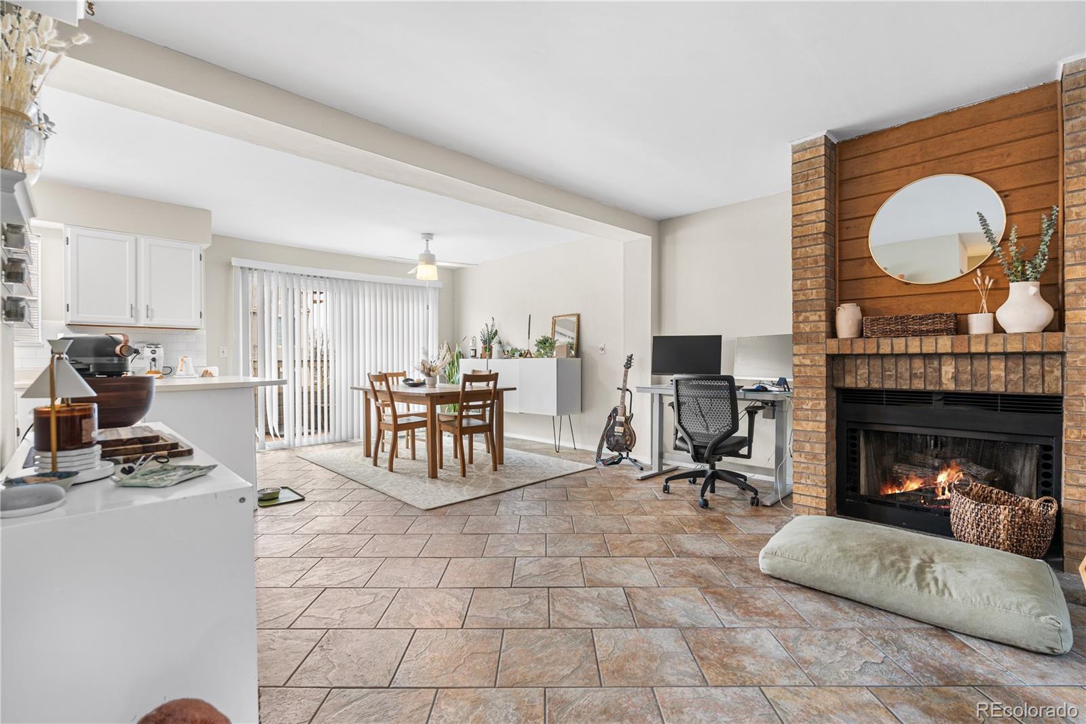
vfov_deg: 73.7
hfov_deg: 96.7
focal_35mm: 16
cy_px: 362
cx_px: 543
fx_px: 483
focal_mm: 16
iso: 160
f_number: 4
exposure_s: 1/2.5
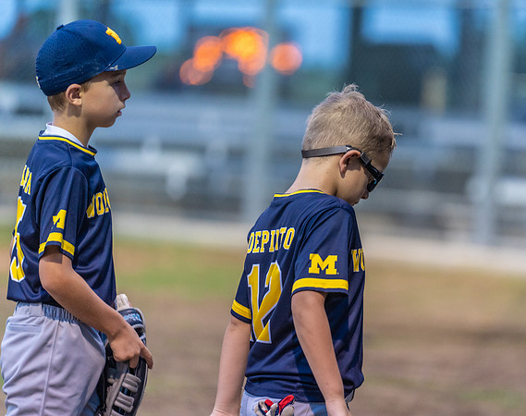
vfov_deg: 6.4
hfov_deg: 8.1
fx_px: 3704
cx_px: 333
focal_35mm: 239
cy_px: 194
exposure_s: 1/500
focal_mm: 200
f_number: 2.8
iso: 2000
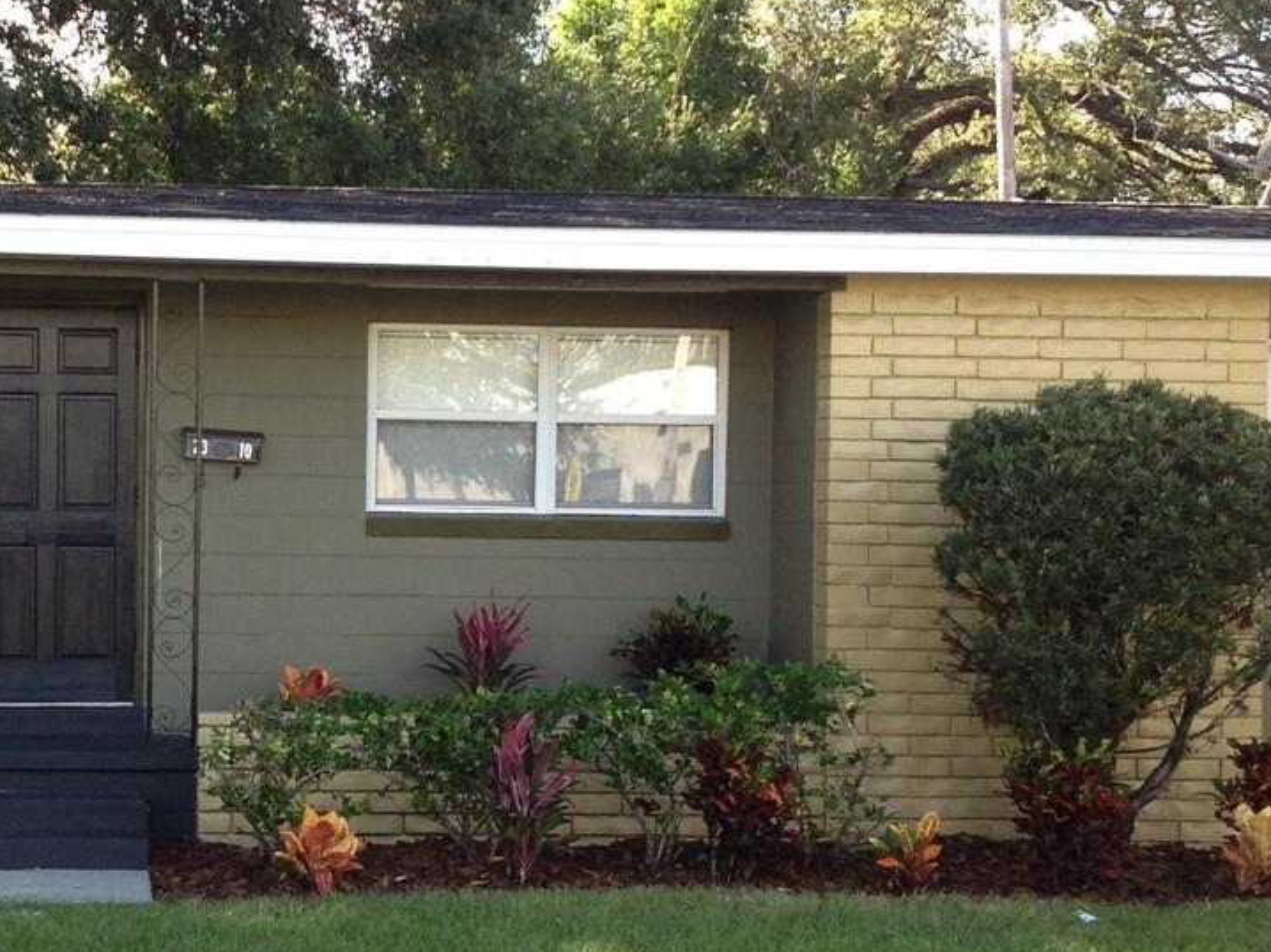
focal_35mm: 78
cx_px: 221
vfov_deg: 18.9
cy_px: 533
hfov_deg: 24.6
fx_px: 2863
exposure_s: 1/241
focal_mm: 4.28
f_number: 2.4
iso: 64
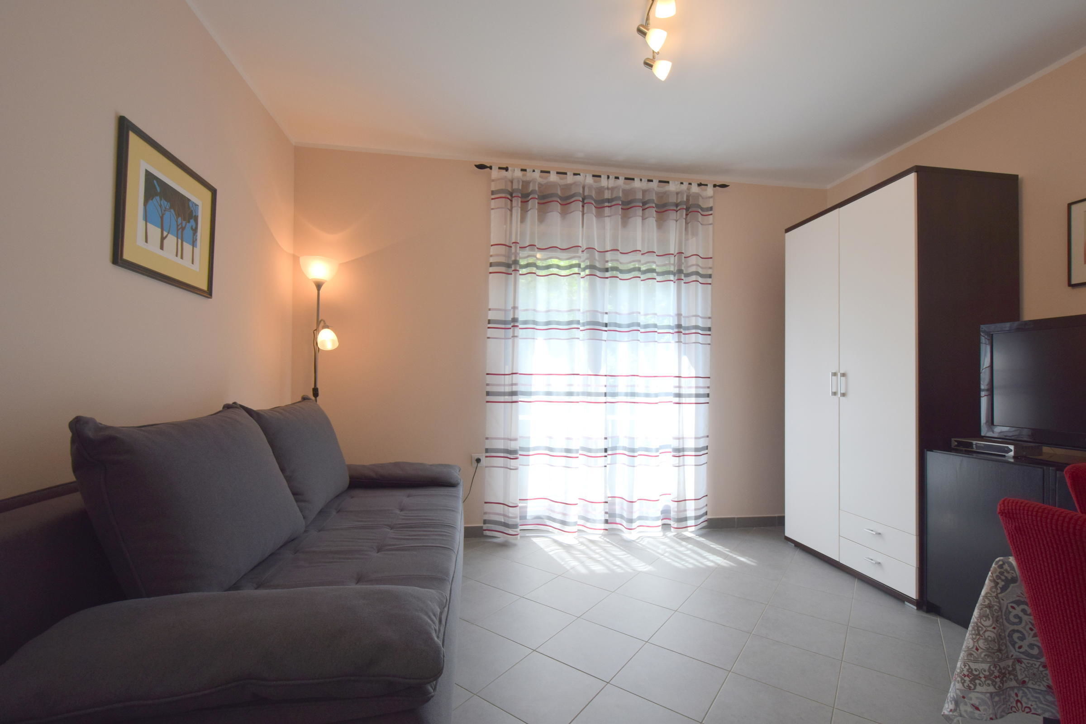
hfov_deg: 100.4
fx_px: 452
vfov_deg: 77.3
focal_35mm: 15
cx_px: 543
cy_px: 362
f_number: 7.1
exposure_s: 1/200
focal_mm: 10
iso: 400
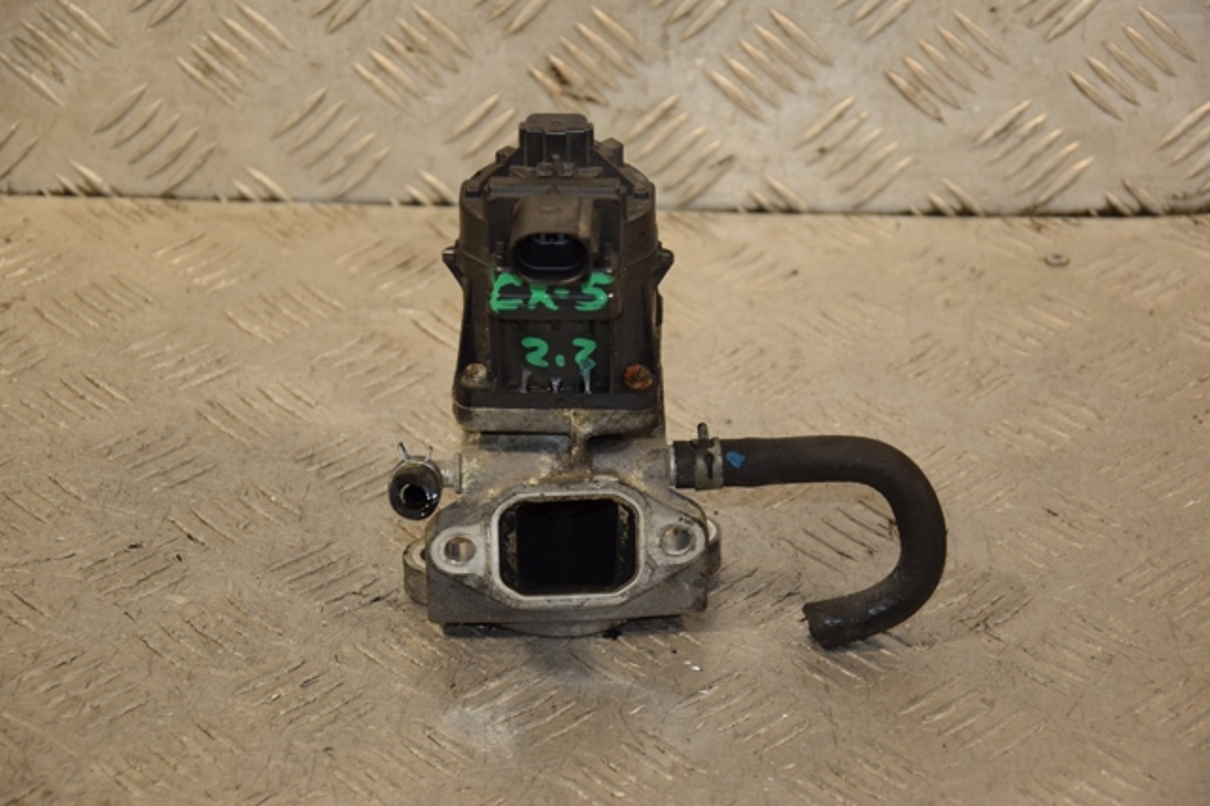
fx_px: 3527
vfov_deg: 13.0
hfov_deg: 19.5
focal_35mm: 105
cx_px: 605
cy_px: 403
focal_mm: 70
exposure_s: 1/160
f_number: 5.3
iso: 800
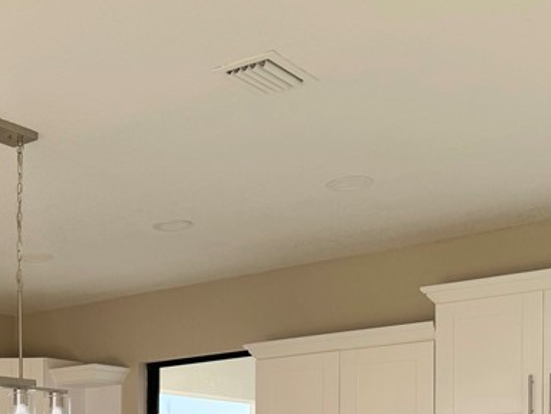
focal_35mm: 64
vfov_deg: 21.1
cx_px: -63
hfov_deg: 27.5
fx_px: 1019
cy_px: 513
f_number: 1.78
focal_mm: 6.76
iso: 100
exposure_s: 1/649
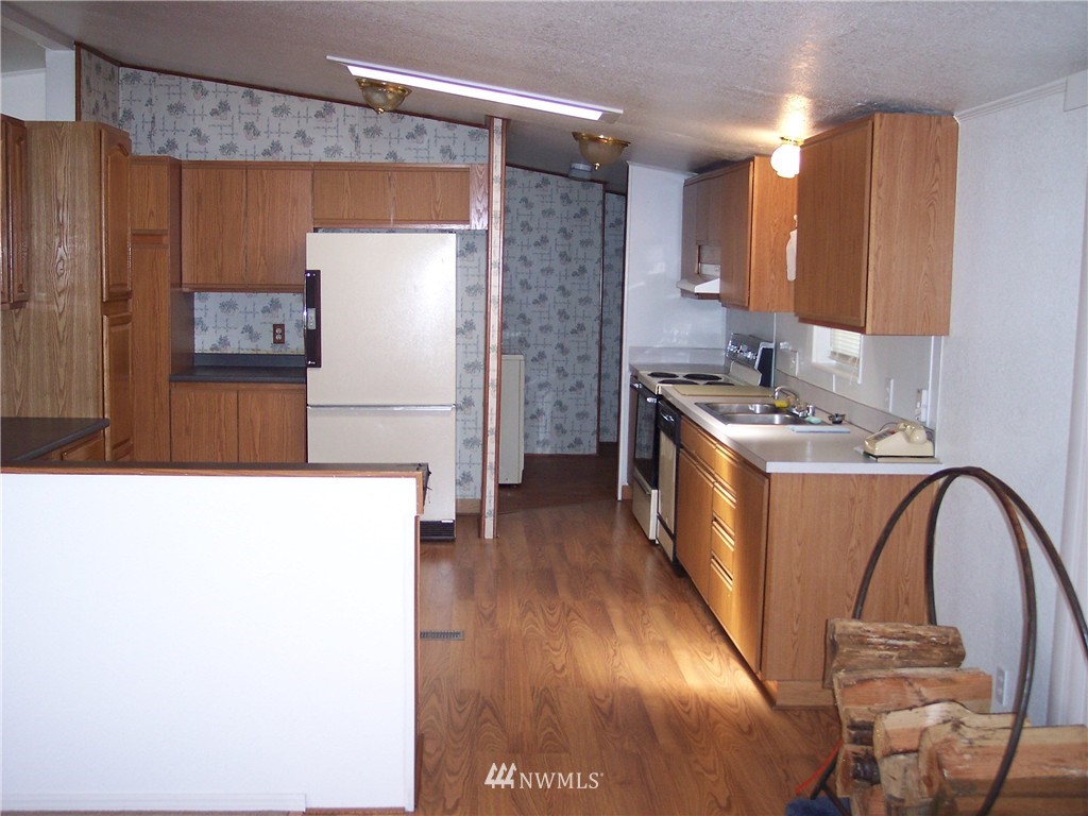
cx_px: 544
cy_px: 408
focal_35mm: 39
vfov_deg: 36.8
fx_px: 1226
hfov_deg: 47.9
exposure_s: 1/60
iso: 140
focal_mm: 8
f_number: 2.8
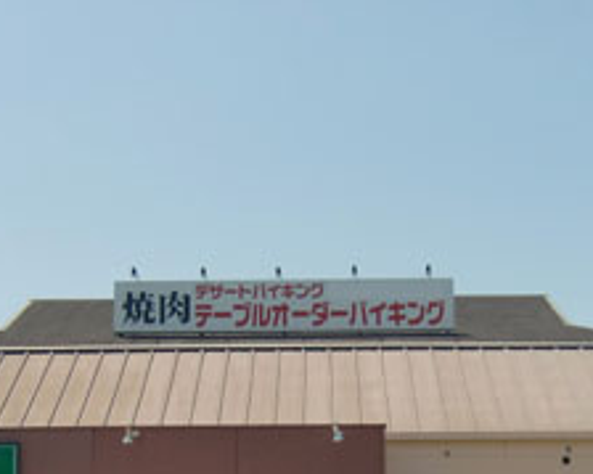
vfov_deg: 18.6
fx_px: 1421
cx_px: 302
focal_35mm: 81
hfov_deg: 23.6
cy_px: 440
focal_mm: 5.2
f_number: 3.5
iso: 64
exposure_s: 1/800
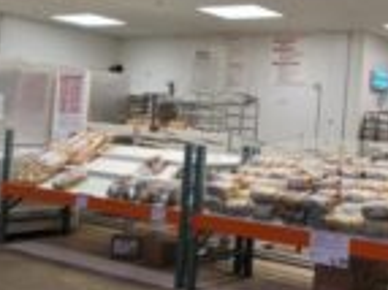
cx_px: 494
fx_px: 437
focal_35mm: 39
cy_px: 131
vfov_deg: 36.7
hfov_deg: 34.9
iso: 64
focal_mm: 2.2
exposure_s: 1/59
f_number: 2.2
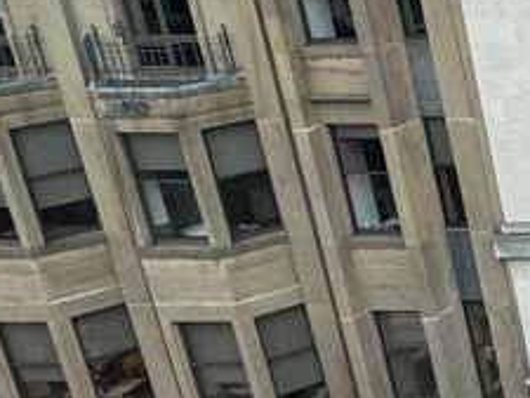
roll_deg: +0.2
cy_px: -13
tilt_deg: -14.4
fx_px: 1057
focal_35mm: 69
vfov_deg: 20.5
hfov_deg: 15.6
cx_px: 1241
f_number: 2.2
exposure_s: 1/100
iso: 50
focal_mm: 2.22
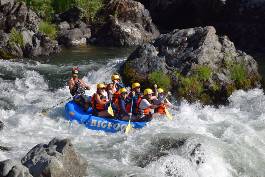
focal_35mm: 300
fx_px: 2208
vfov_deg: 4.6
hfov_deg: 6.9
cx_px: 132
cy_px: 88
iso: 400
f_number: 6.3
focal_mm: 200
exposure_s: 1/1600
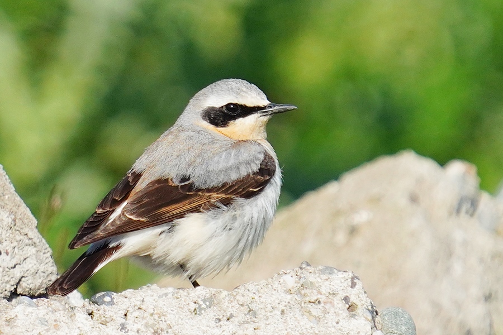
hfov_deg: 3.4
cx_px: 252
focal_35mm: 600
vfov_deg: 2.3
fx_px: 8383
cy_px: 168
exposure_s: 1/2000
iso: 500
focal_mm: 600
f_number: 6.3
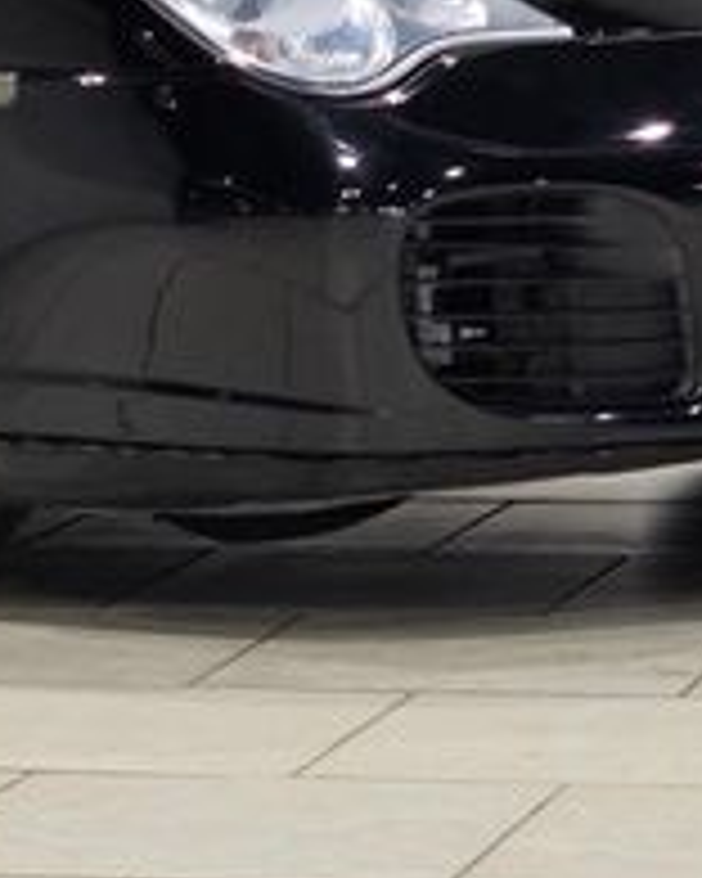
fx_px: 5740
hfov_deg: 7.0
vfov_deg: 8.7
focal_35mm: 221
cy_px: -9
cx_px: 9
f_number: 2.4
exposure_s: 1/120
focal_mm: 7.9
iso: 160
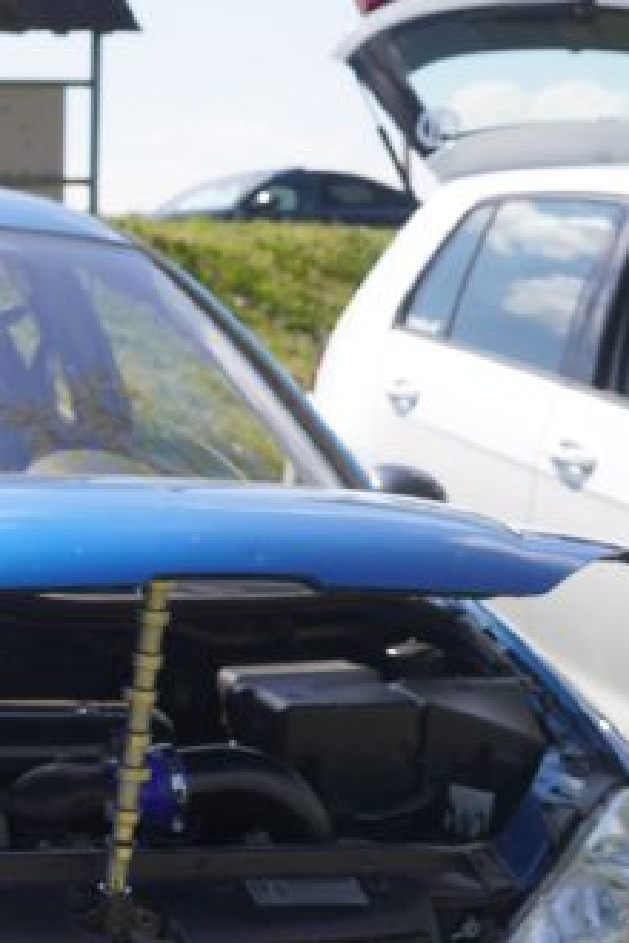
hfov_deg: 13.4
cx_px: 0
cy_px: 577
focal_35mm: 101
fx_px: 2642
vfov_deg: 20.2
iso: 100
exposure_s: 1/640
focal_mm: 22.4
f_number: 4
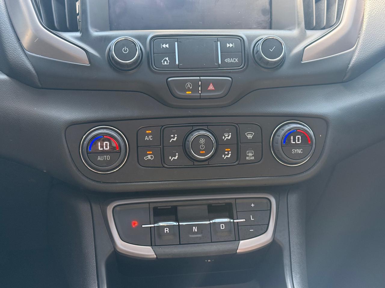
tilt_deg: -16.1
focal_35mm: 48
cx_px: 192
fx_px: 534
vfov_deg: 30.3
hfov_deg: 39.7
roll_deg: -1.1
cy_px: 144
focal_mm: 6.76
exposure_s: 1/107
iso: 200
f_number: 1.78
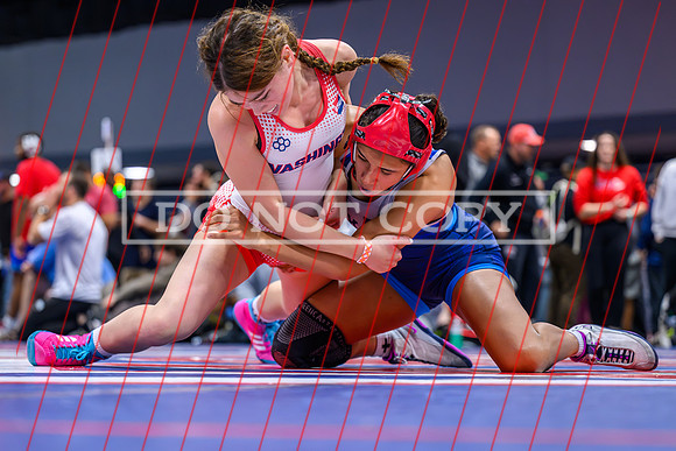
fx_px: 1820
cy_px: 266
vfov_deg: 14.1
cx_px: 333
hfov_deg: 21.0
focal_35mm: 97
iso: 3200
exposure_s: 1/800
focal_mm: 82
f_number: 2.8
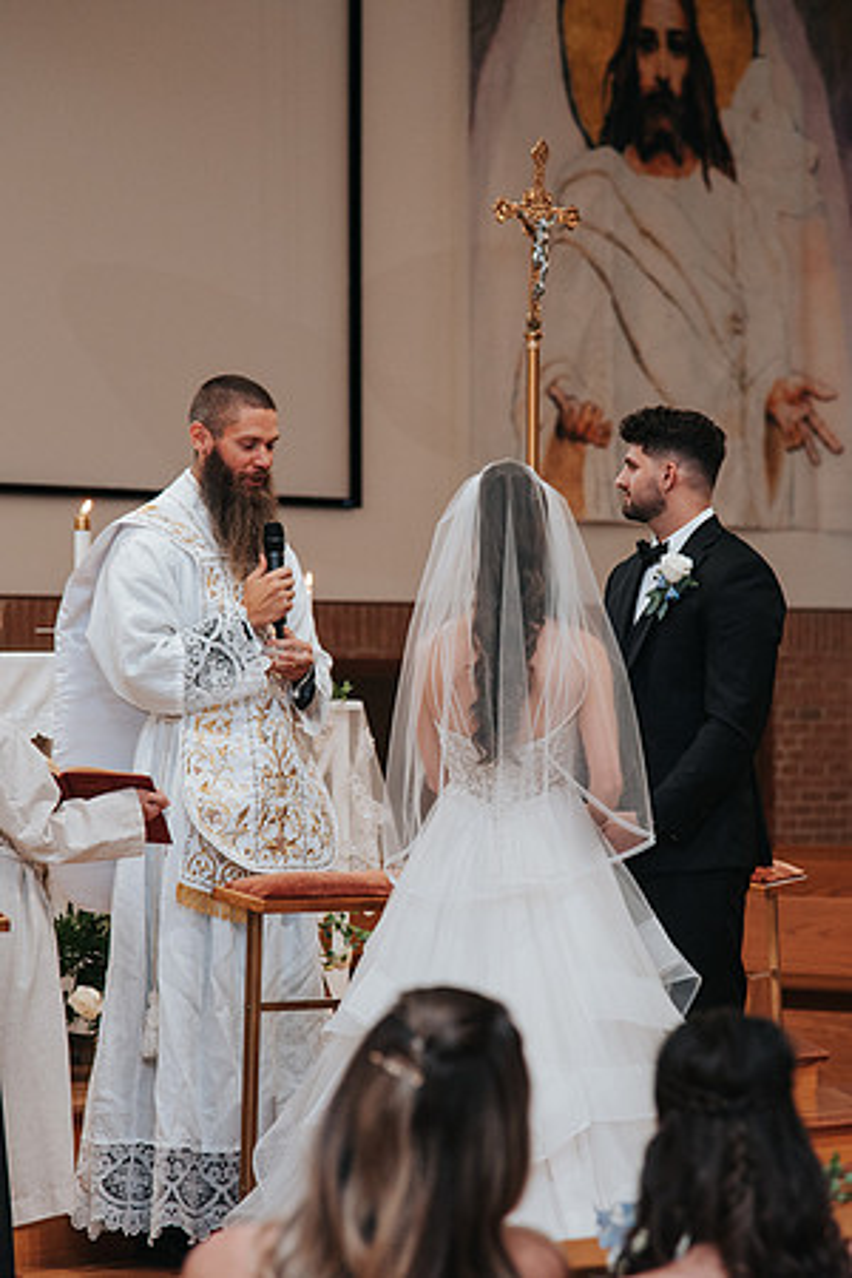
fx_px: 5863
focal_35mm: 165
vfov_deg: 12.4
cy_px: 639
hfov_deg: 8.3
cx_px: 496
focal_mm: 110
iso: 1000
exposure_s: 1/200
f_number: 4
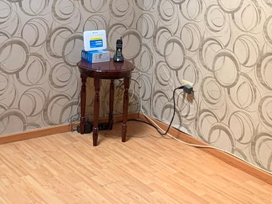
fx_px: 510
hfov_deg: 29.7
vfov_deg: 21.3
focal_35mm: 65
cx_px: 105
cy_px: -25
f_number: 1.8
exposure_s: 1/64
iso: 100
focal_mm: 4.25
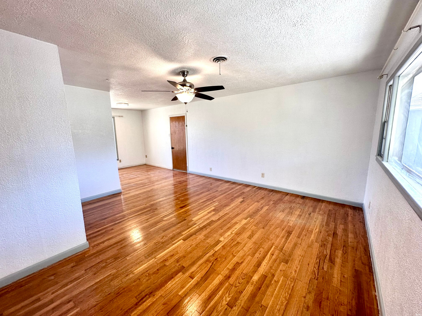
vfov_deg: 85.7
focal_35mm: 14
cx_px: 211
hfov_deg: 102.1
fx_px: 171
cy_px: 158
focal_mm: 2.22
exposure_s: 1/120
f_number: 2.2
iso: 125
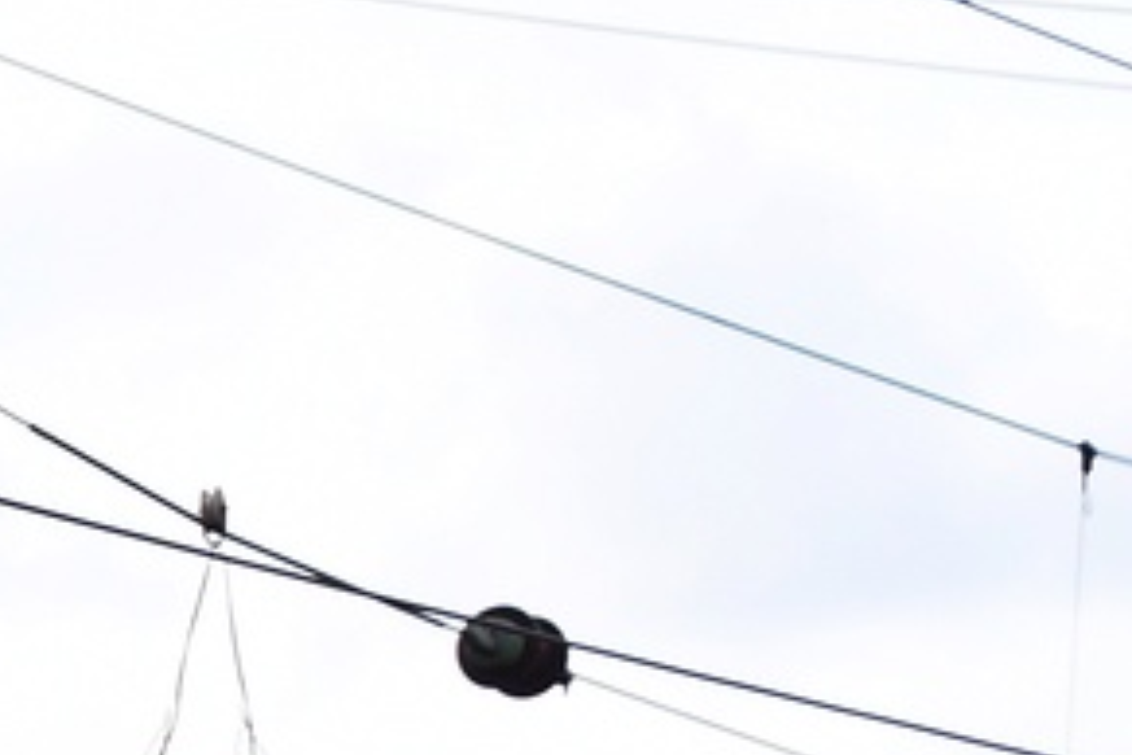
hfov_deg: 4.9
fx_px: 12451
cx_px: -2291
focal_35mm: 396
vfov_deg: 3.4
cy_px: 2284
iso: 400
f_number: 4.2
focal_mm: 40
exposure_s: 1/1250
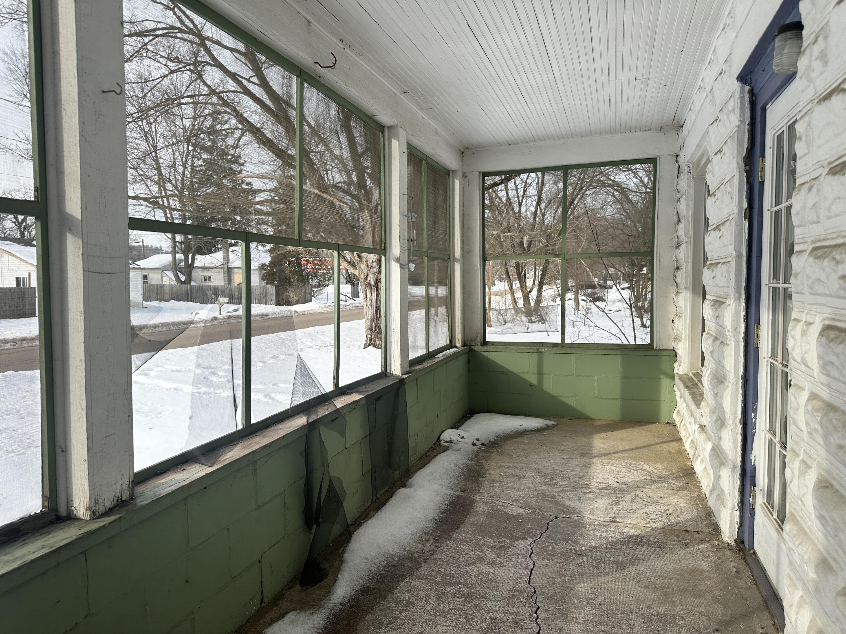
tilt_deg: -2.6
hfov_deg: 71.6
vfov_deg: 56.8
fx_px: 587
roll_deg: +0.3
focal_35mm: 24
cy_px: 317
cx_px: 423
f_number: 1.78
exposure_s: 1/1412
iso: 80
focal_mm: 6.86
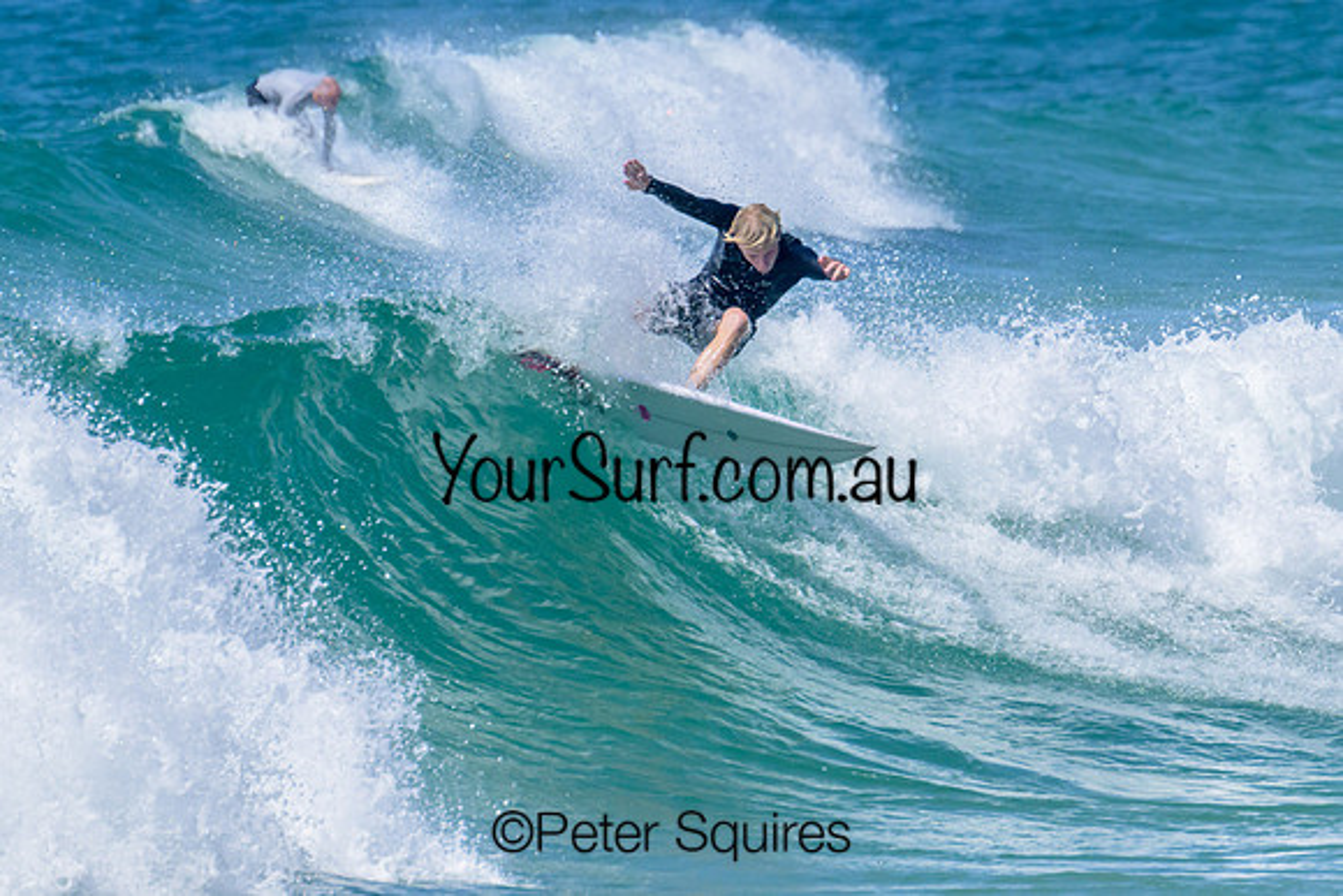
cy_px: 307
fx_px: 40551
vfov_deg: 1.3
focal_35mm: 1087
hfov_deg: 1.9
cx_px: 814
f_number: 16
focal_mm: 800
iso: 1250
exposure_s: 1/2000
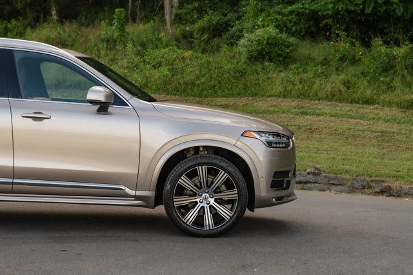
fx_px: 894
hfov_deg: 26.0
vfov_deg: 17.5
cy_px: 138
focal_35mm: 78
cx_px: 206
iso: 640
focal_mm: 52
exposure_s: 1/800
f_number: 6.3
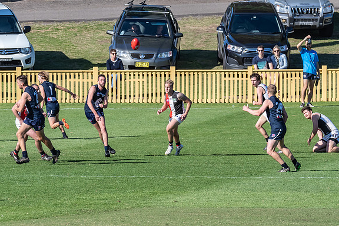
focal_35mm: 686
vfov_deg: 2.0
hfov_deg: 3.0
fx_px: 6459
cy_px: 135
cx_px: 122
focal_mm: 350
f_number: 10
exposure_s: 1/1600
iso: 800
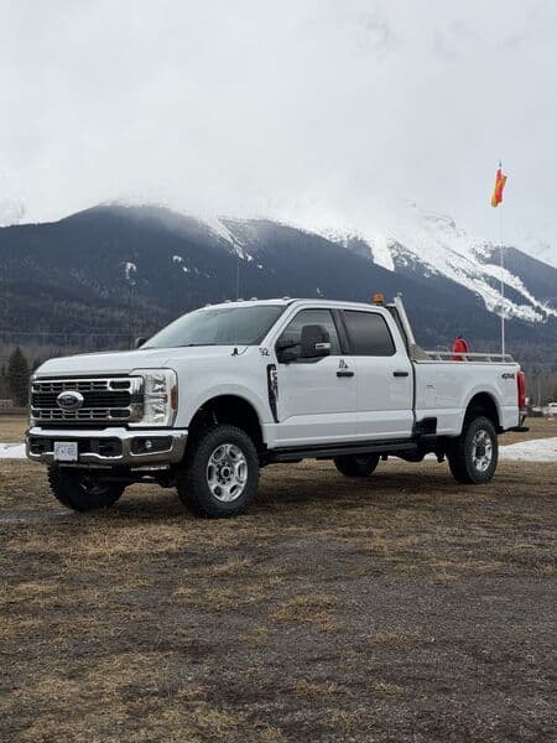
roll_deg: -0.8
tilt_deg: +1.7
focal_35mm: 48
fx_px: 1030
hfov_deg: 30.3
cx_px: 278
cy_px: 372
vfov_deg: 39.7
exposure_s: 1/3534
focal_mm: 6.76
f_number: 1.78
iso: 64
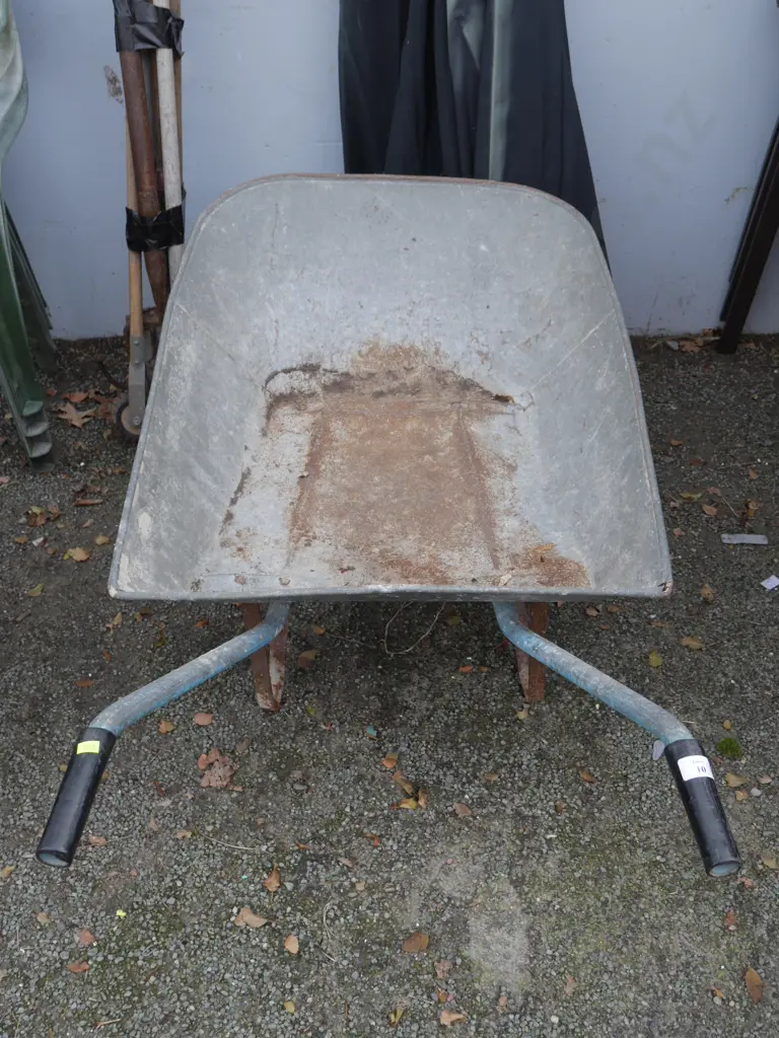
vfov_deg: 49.0
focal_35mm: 38
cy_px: 519
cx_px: 390
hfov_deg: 37.7
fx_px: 1140
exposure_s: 1/160
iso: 200
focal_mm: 19
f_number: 5
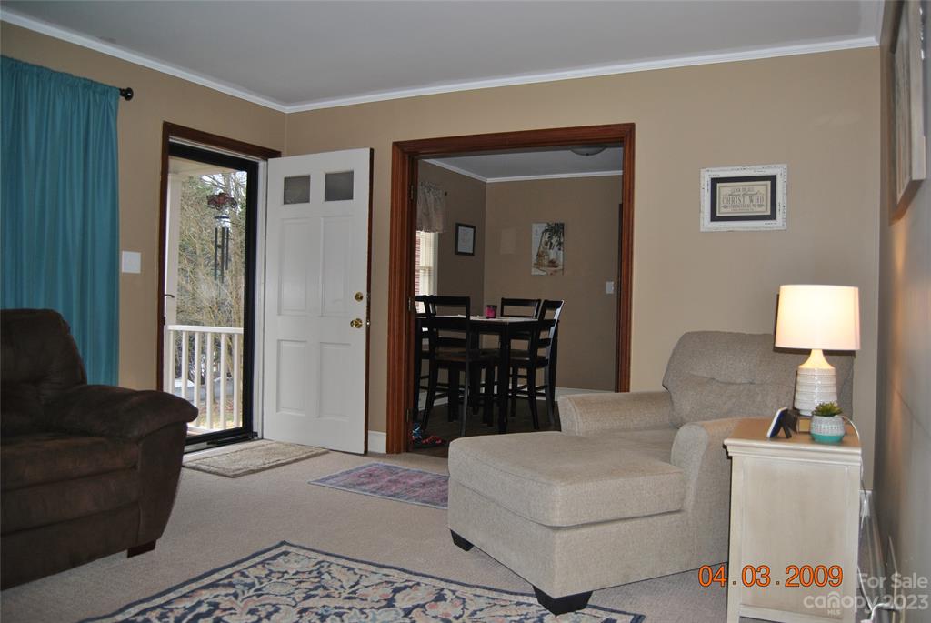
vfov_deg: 48.0
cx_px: 466
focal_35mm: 27
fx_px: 699
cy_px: 312
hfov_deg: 67.3
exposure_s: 1/60
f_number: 3.5
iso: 200
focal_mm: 18
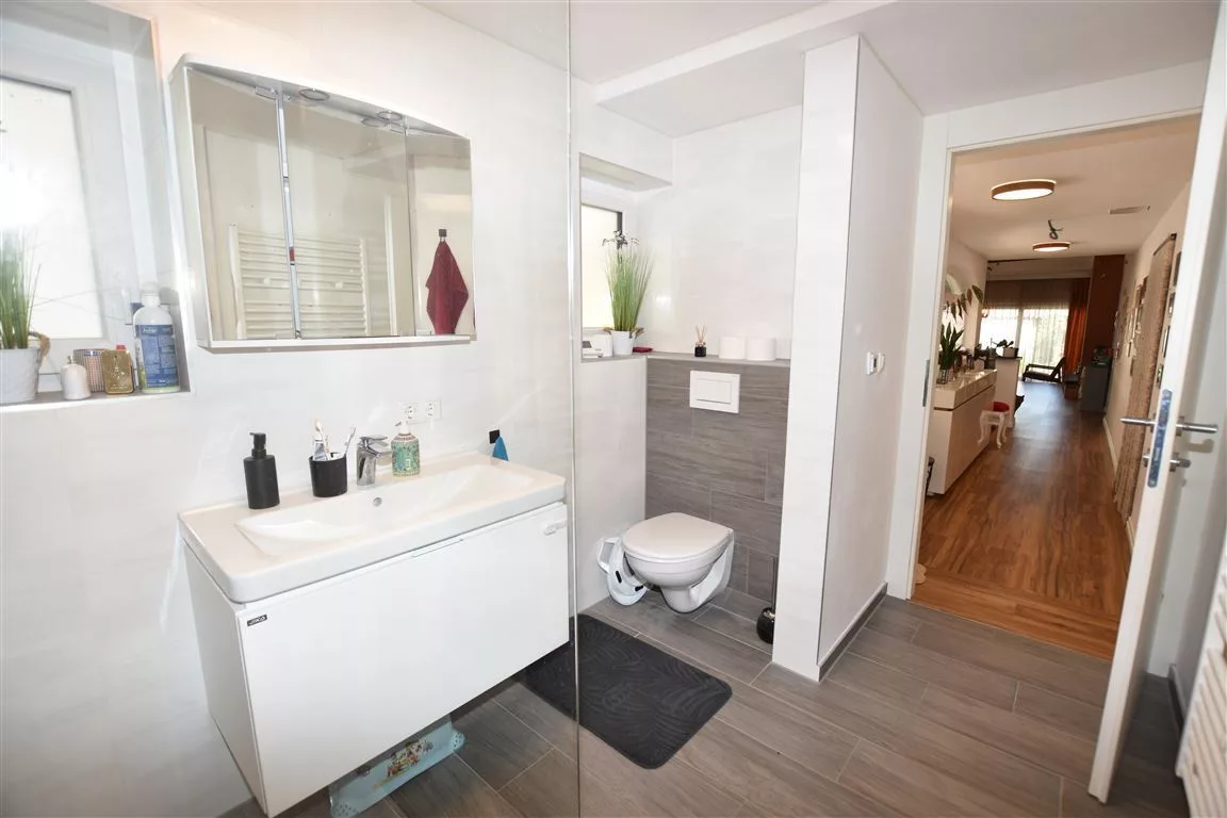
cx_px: 614
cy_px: 409
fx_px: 511
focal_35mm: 15
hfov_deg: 100.4
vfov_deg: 77.3
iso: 200
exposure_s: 1/80
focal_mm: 10
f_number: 4.5
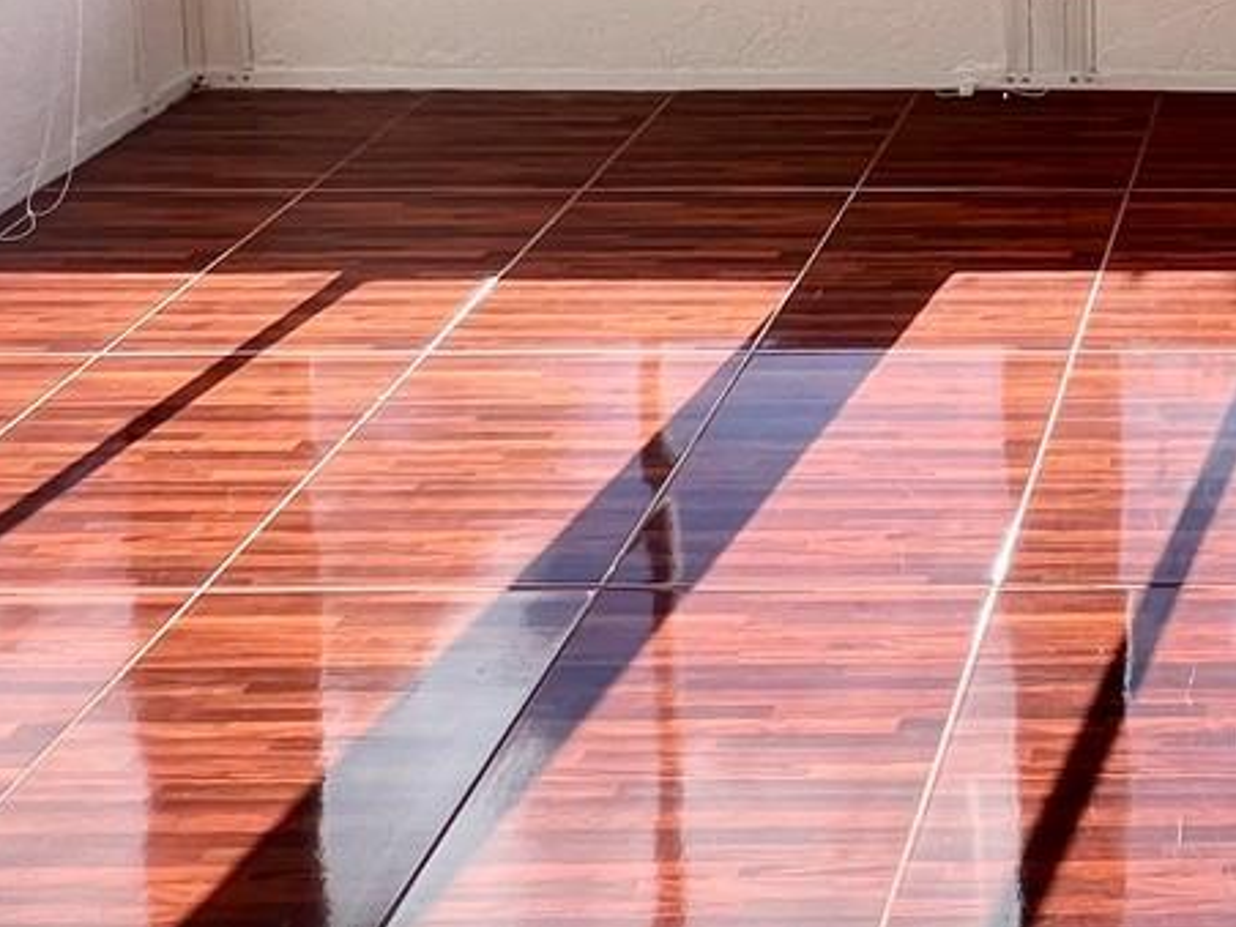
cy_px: -520
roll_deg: -0.4
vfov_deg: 23.8
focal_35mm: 46
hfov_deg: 33.9
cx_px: 1460
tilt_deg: -6.3
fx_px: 1642
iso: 32
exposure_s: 1/288
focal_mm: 1.57
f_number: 1.8
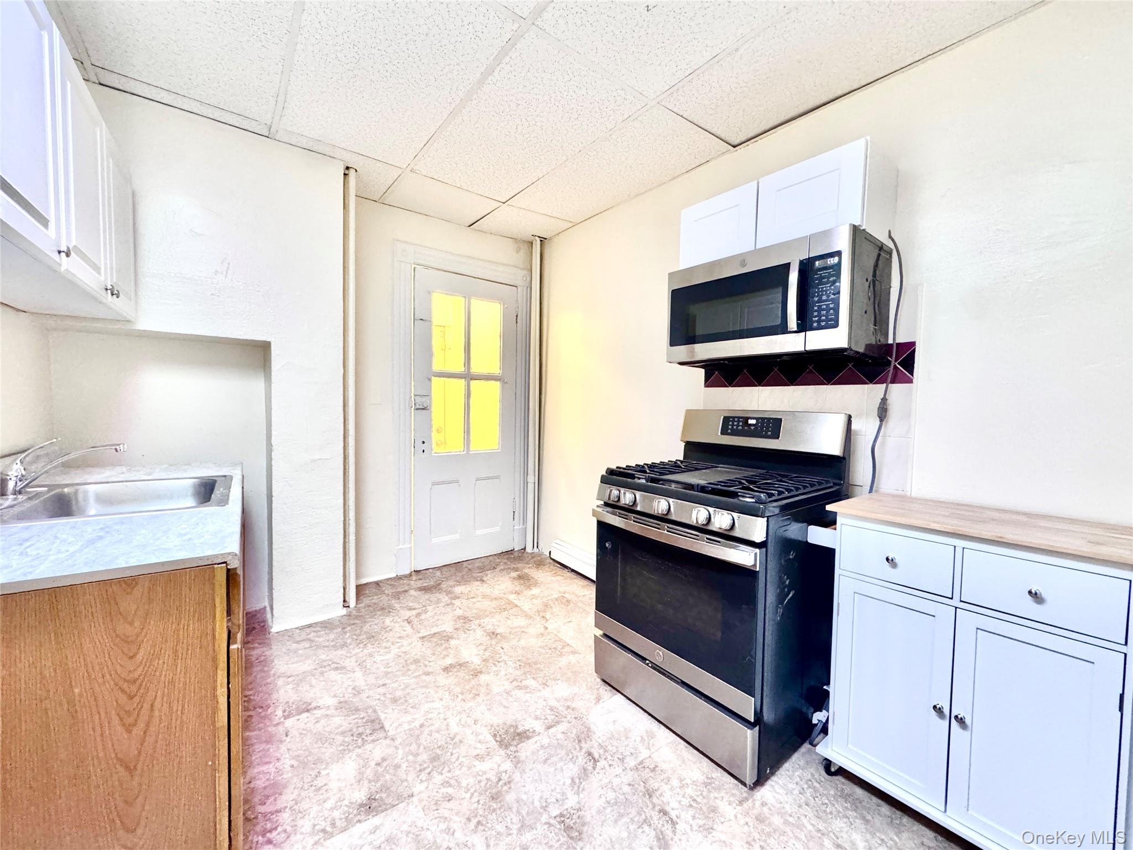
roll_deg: -1.1
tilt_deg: -3.8
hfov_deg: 102.1
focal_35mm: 14
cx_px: 566
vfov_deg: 85.7
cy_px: 425
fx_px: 458
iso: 640
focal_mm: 2.22
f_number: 2.2
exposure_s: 1/60
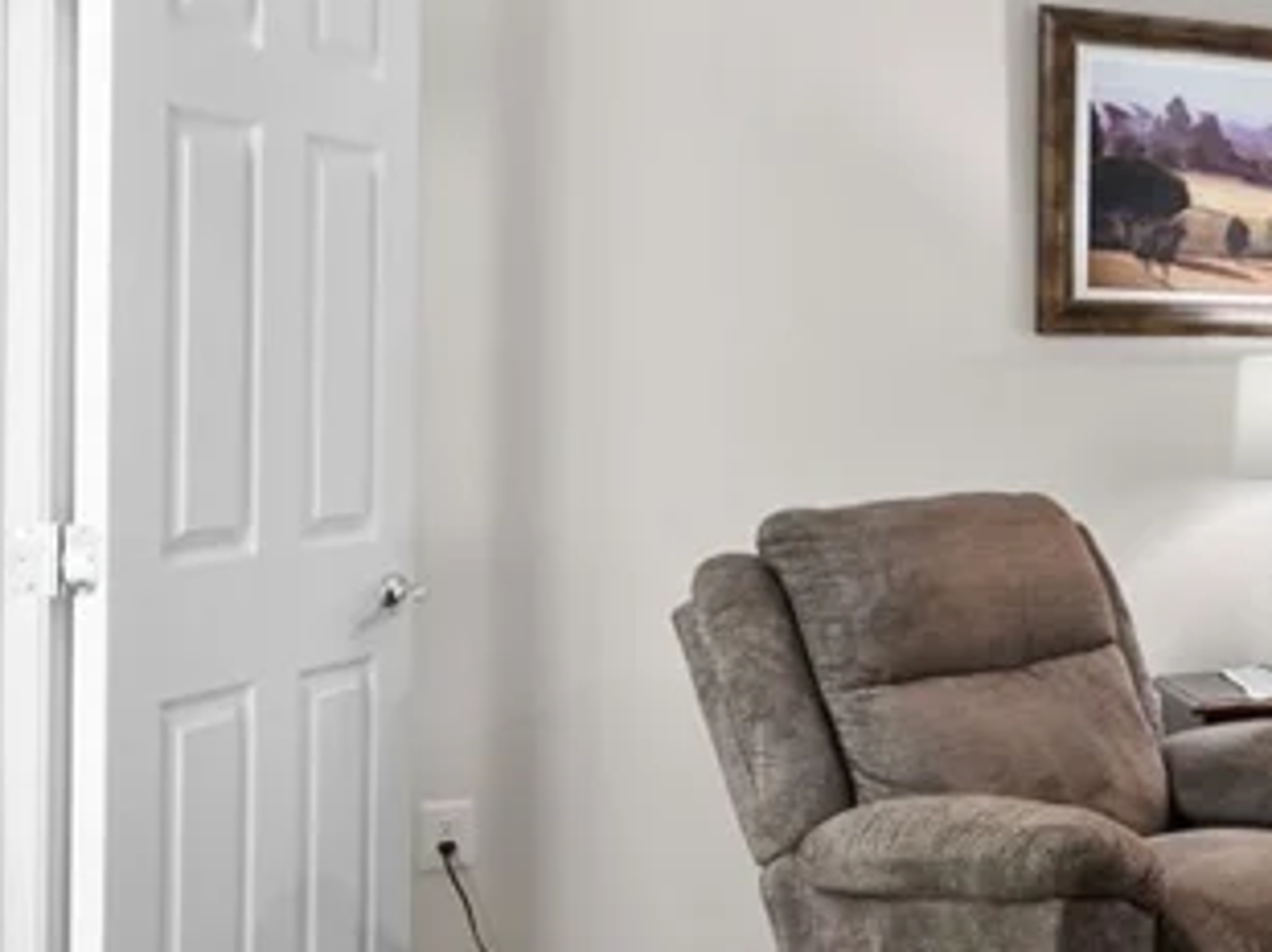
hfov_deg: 27.0
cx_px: 1826
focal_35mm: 54
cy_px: 384
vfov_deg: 26.9
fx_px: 1983
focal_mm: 17
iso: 400
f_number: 8
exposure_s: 1/8
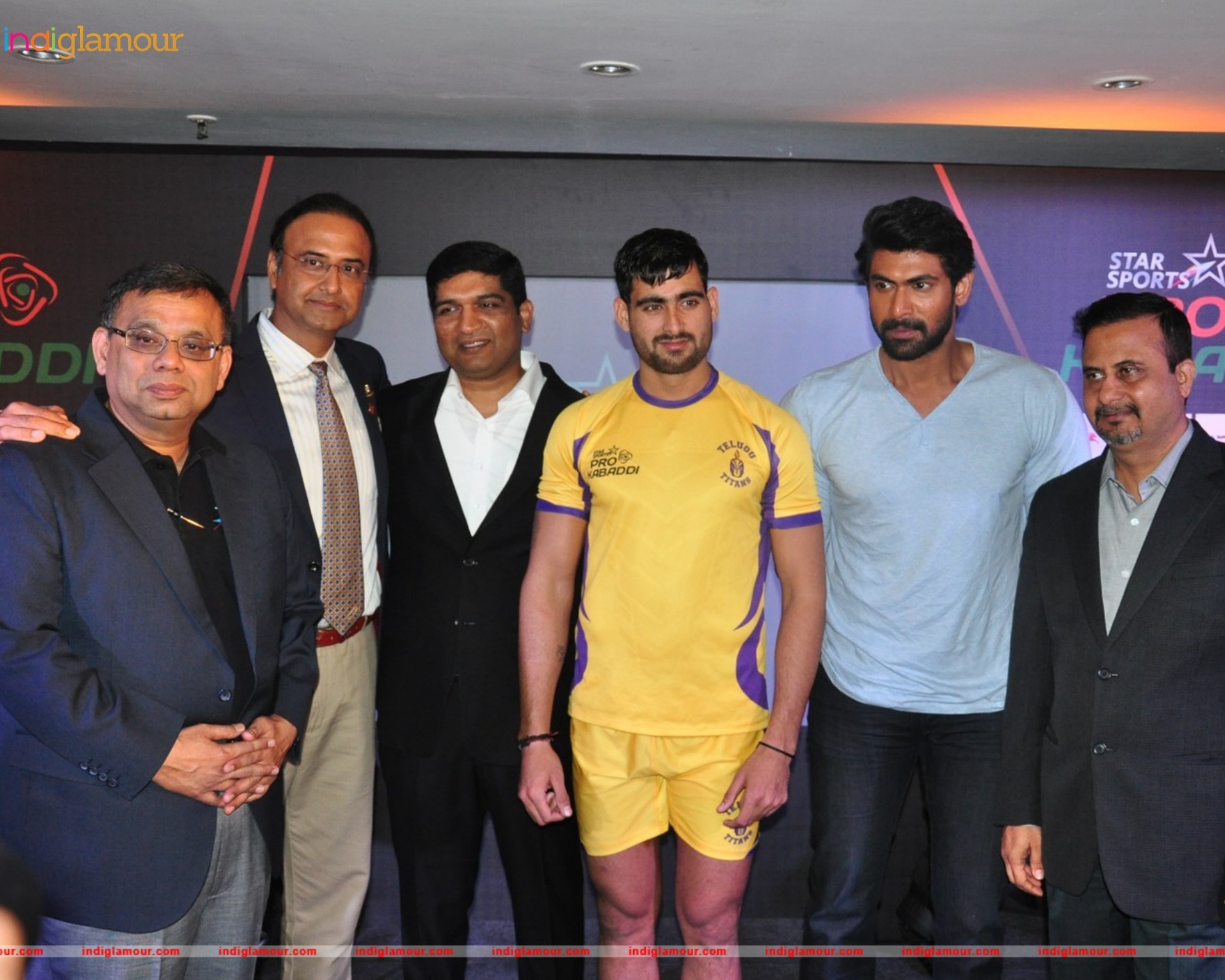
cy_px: 499
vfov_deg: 39.2
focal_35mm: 38
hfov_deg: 47.8
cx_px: 686
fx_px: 1378
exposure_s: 1/125
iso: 800
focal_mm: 22
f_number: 3.8
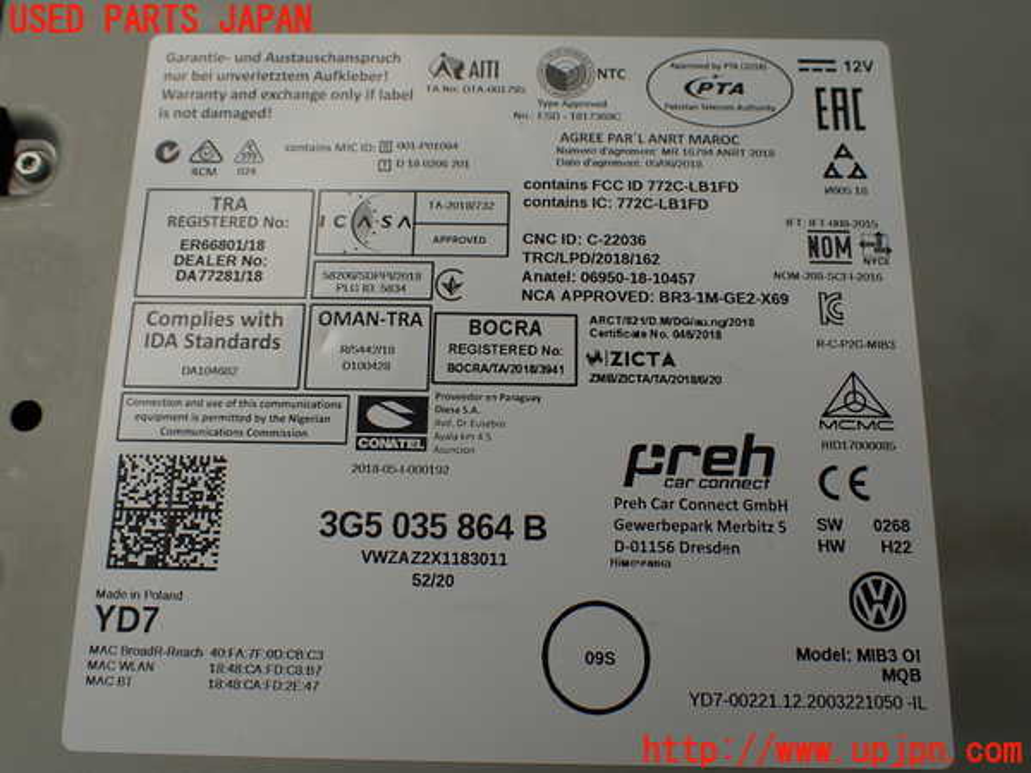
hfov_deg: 60.0
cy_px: 386
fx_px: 894
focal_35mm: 30
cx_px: 516
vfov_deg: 46.8
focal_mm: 5.4
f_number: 3.2
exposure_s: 1/400
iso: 100
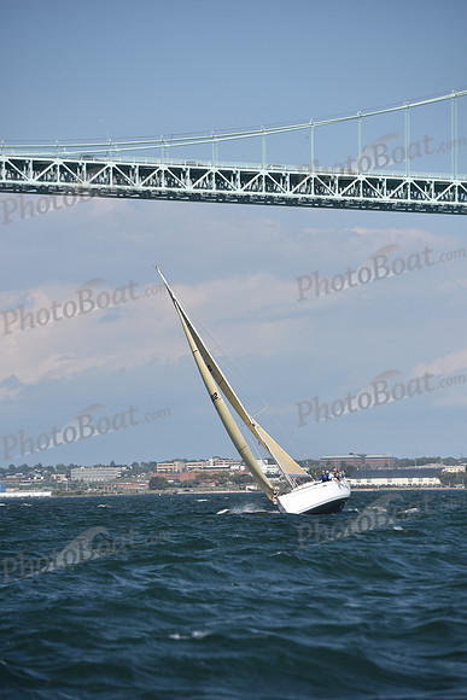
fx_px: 3500
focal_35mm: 180
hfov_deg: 7.6
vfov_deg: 11.4
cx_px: 234
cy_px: 350
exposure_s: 1/1000
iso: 250
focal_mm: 180
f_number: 5.6
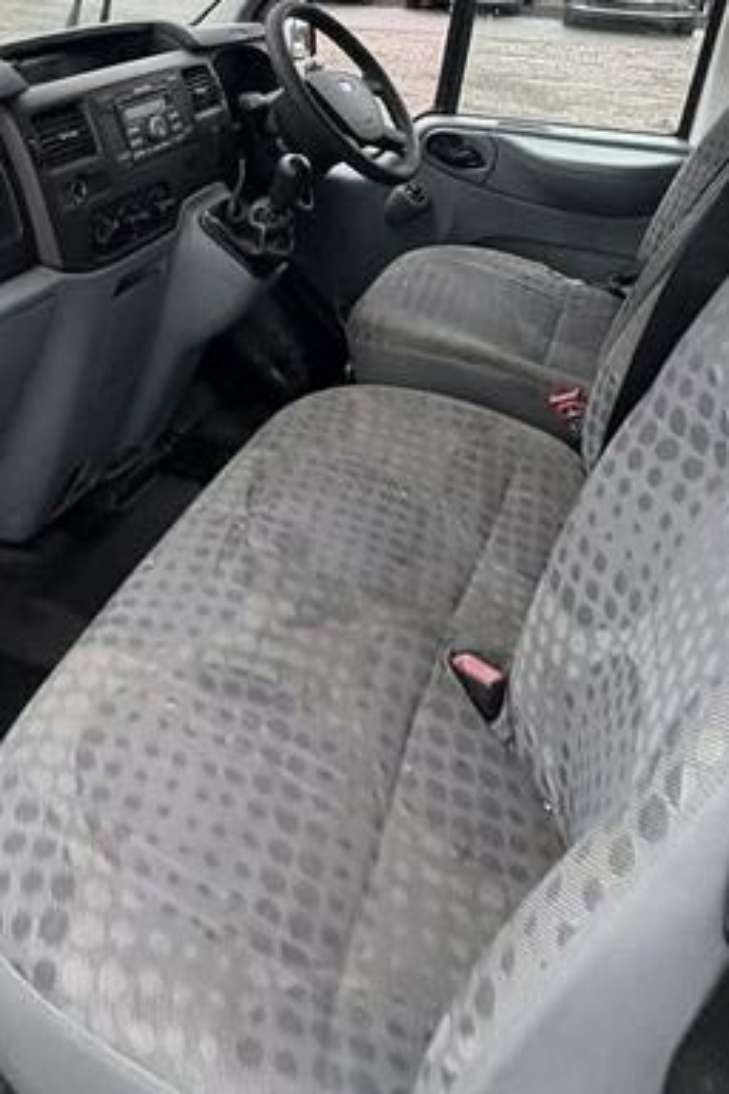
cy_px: 137
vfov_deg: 50.4
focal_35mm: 34
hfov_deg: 38.5
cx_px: 248
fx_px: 1033
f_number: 2.2
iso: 100
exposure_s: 1/122
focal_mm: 2.22
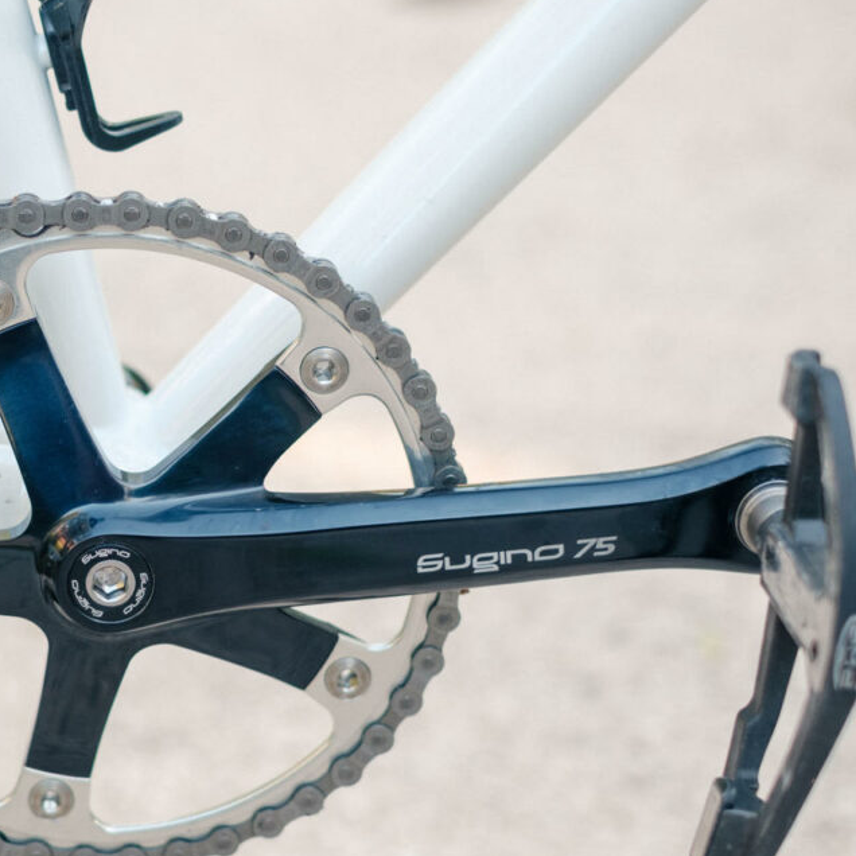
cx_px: 135
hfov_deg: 20.1
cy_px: 530
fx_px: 2378
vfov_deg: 20.4
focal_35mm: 85
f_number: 2.2
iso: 250
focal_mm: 35
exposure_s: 1/280
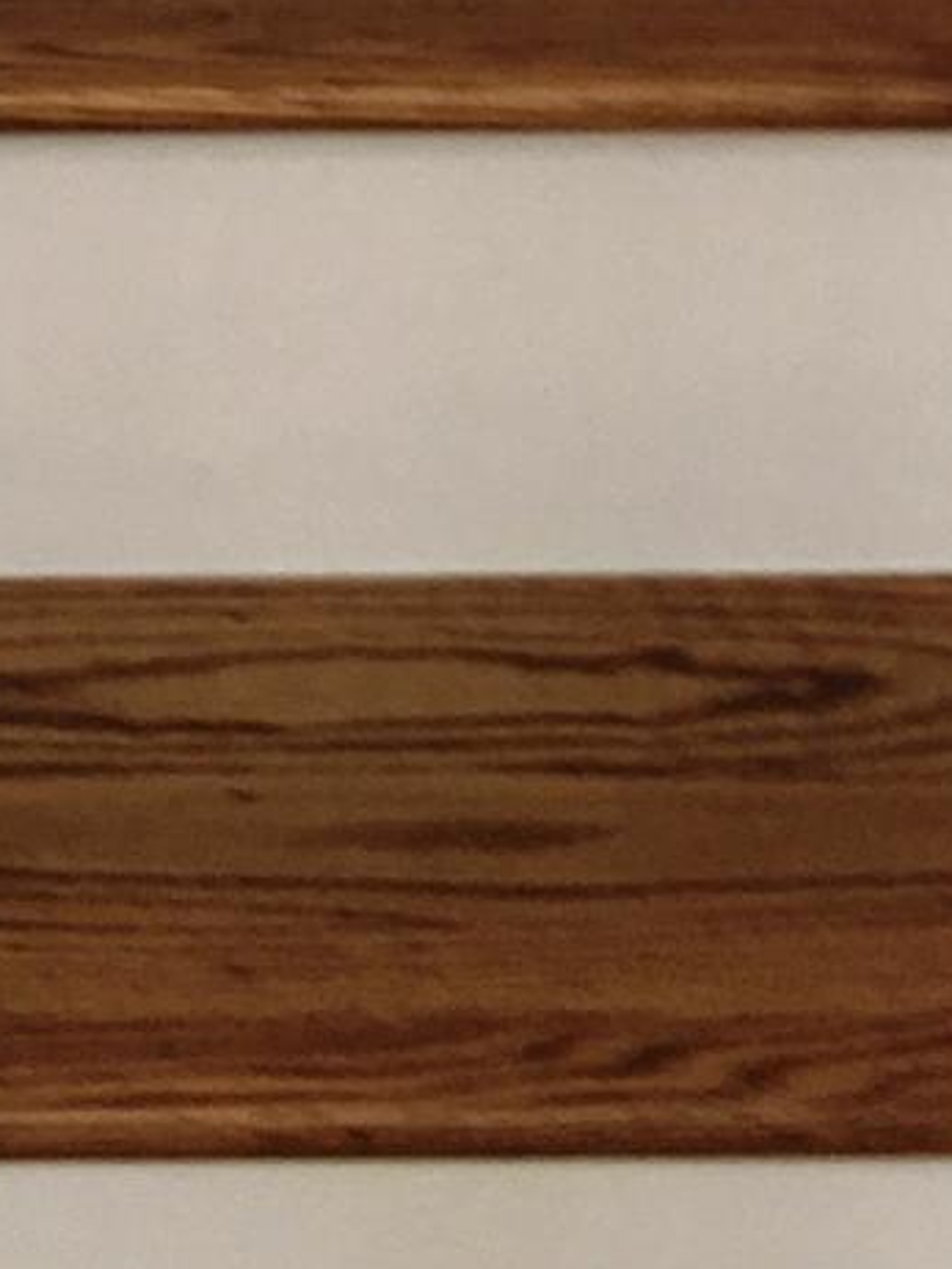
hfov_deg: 11.7
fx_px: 4620
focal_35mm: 126
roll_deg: +0.5
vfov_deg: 13.6
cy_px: -1197
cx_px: 141
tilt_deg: -10.3
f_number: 2.2
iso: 40
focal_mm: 4.15
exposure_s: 1/30
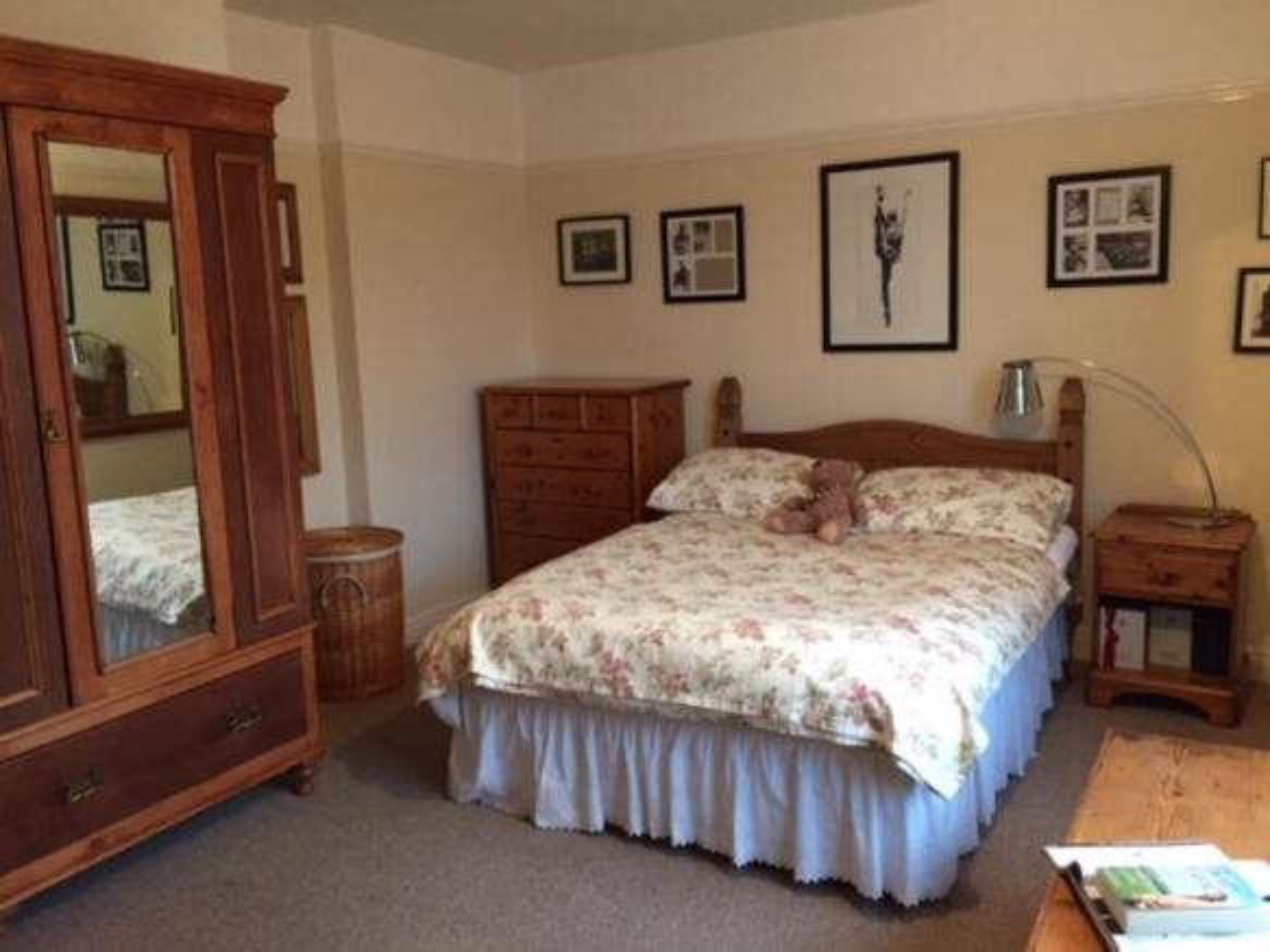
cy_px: 476
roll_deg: +2.0
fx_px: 1064
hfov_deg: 61.7
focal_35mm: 29
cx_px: 635
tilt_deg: -9.2
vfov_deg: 48.2
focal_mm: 4.15
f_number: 2.2
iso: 250
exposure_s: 1/25
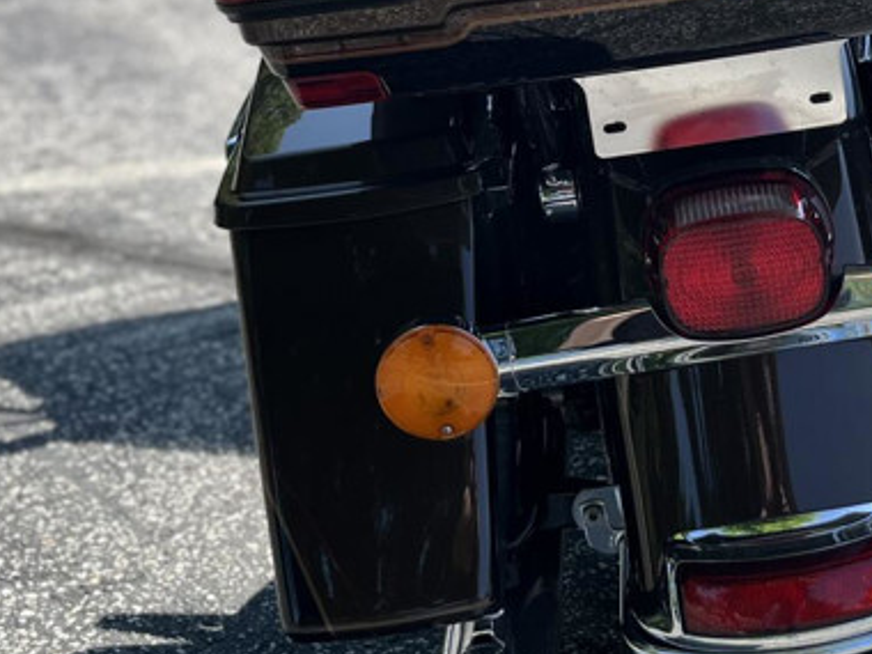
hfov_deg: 26.4
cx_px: 644
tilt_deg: -14.4
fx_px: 1839
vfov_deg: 19.9
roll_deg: -4.0
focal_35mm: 73
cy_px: 99
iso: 50
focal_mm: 5.1
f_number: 1.6
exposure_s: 1/1862
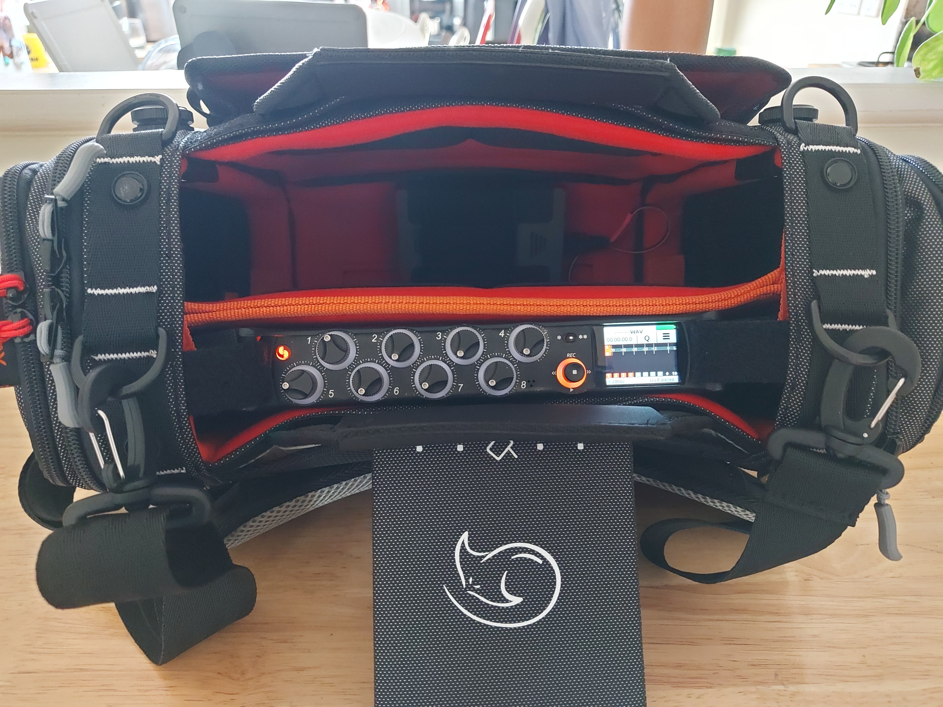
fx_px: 654
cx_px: 472
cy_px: 354
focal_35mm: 24
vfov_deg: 56.8
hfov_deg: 71.6
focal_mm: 5.23
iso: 1000
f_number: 1.8
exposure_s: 1/20
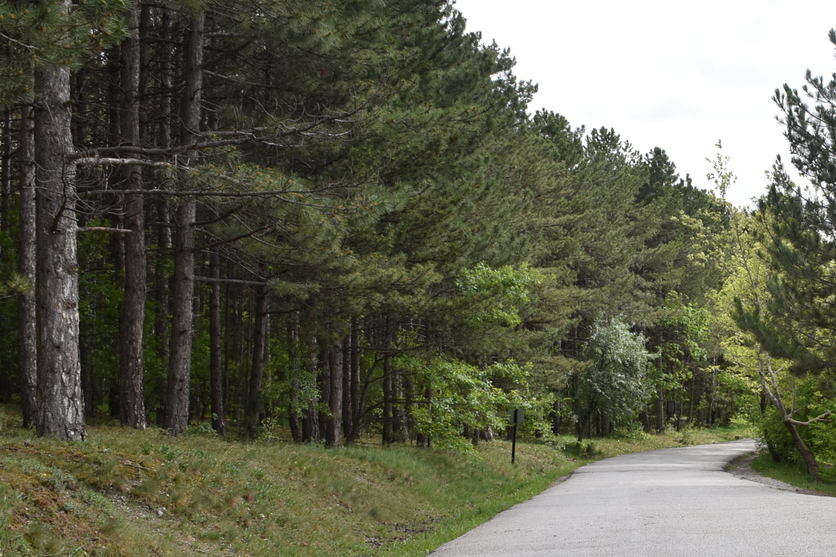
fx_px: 1138
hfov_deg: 38.6
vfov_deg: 27.4
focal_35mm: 49
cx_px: 688
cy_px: 359
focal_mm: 18
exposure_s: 1/250
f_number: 8
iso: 200
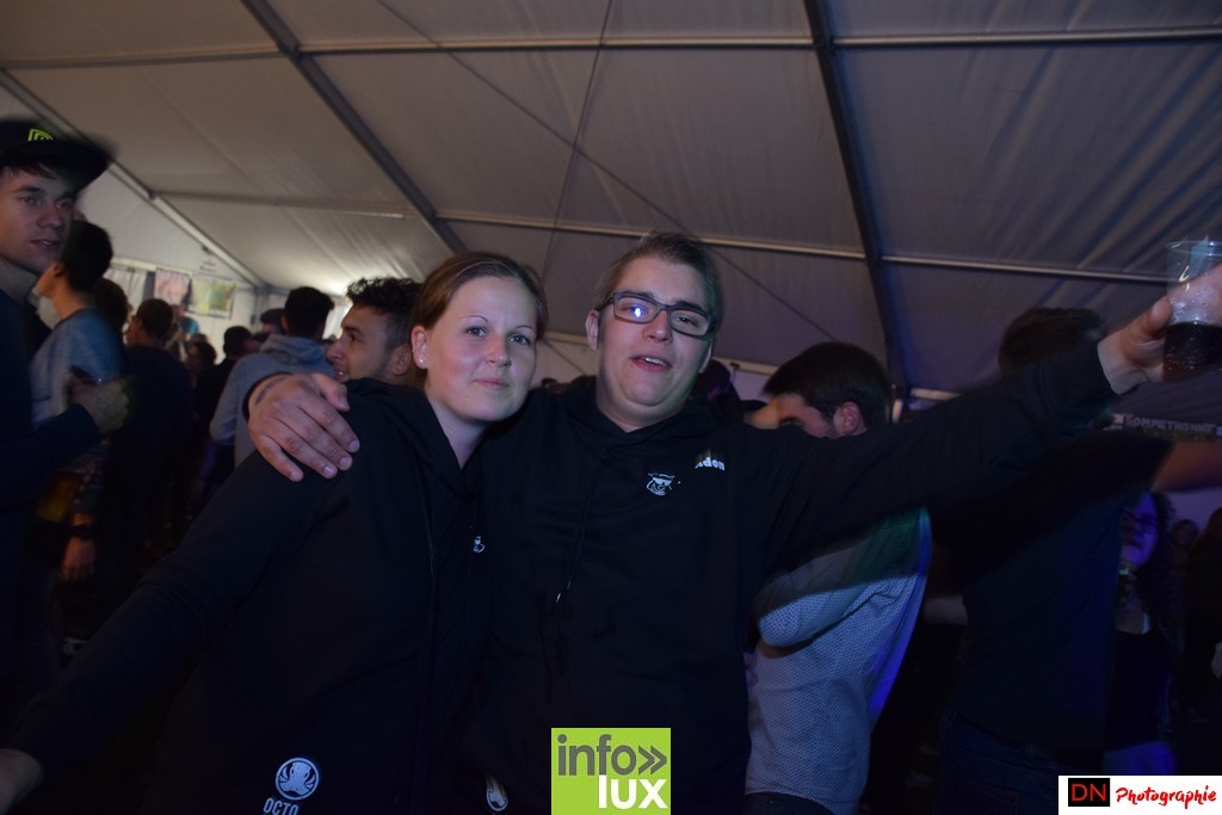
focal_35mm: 27
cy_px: 408
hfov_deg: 67.4
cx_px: 611
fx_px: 917
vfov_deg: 47.9
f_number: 4.5
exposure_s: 1/10
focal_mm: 18
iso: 800
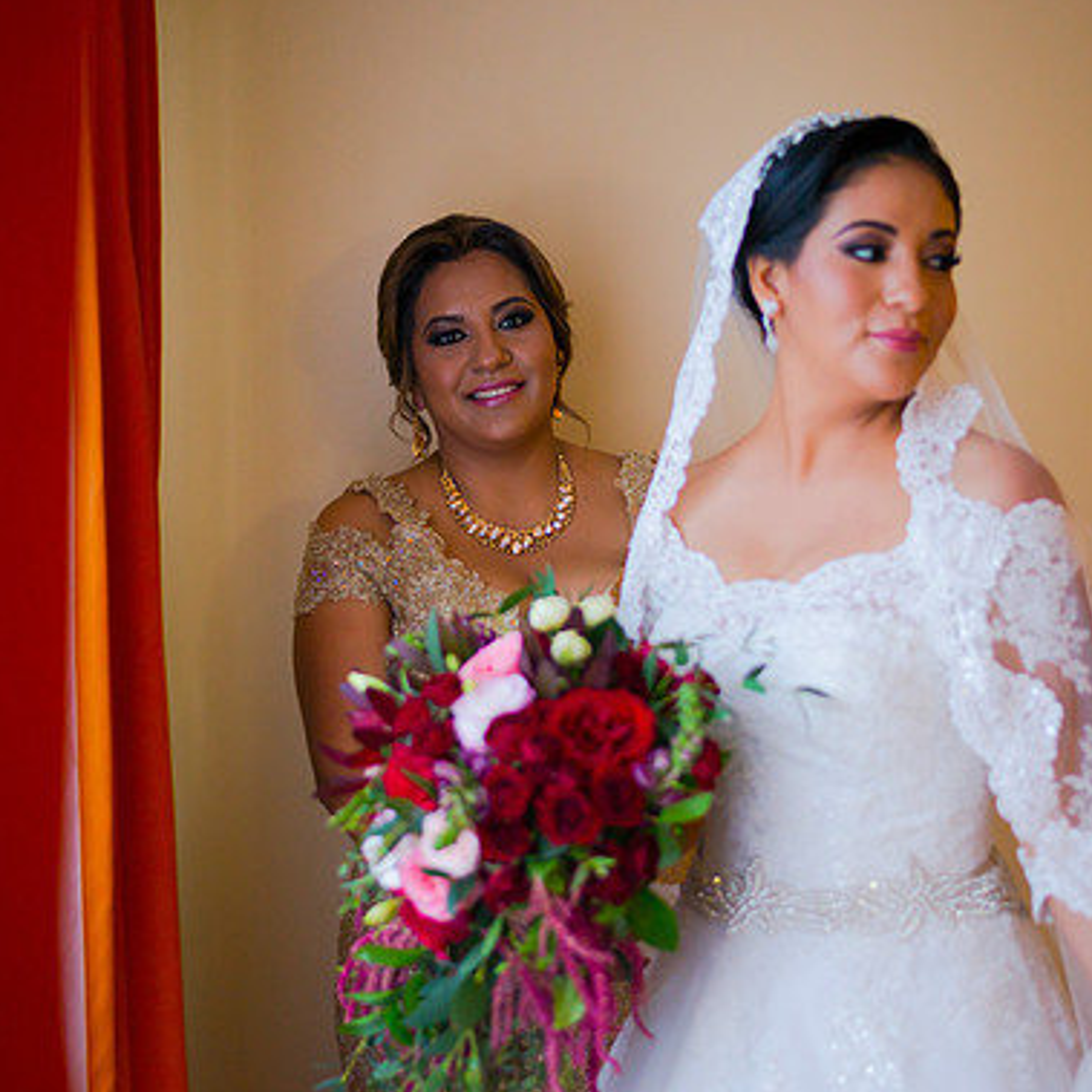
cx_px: 599
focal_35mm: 65
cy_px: 546
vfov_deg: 26.5
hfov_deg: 26.5
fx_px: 2320
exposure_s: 1/1000
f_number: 1.8
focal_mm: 50
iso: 640
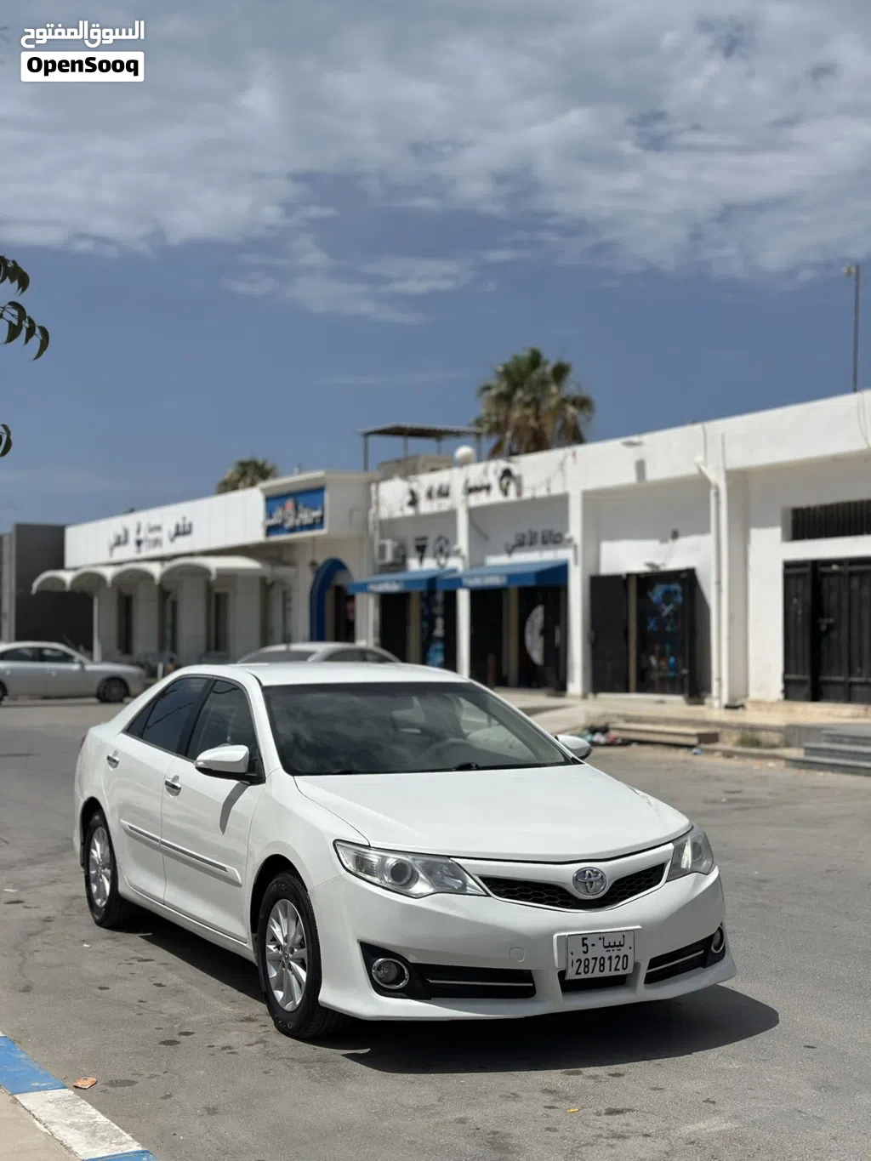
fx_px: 1610
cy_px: 580
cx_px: 436
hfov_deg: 30.3
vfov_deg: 39.7
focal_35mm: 48
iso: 100
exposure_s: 1/18868
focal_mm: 6.86
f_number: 1.78
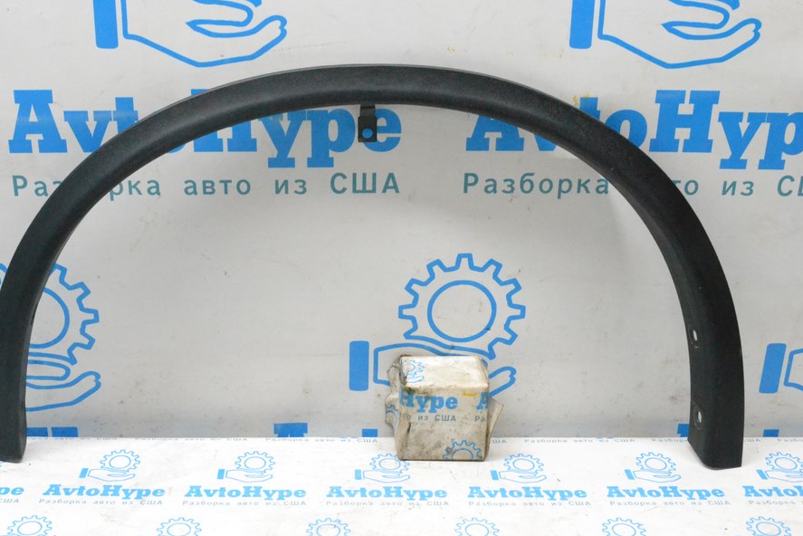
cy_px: 288
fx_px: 1004
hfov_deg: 43.5
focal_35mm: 45
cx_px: 349
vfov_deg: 29.9
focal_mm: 26
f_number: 10
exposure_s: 1/125
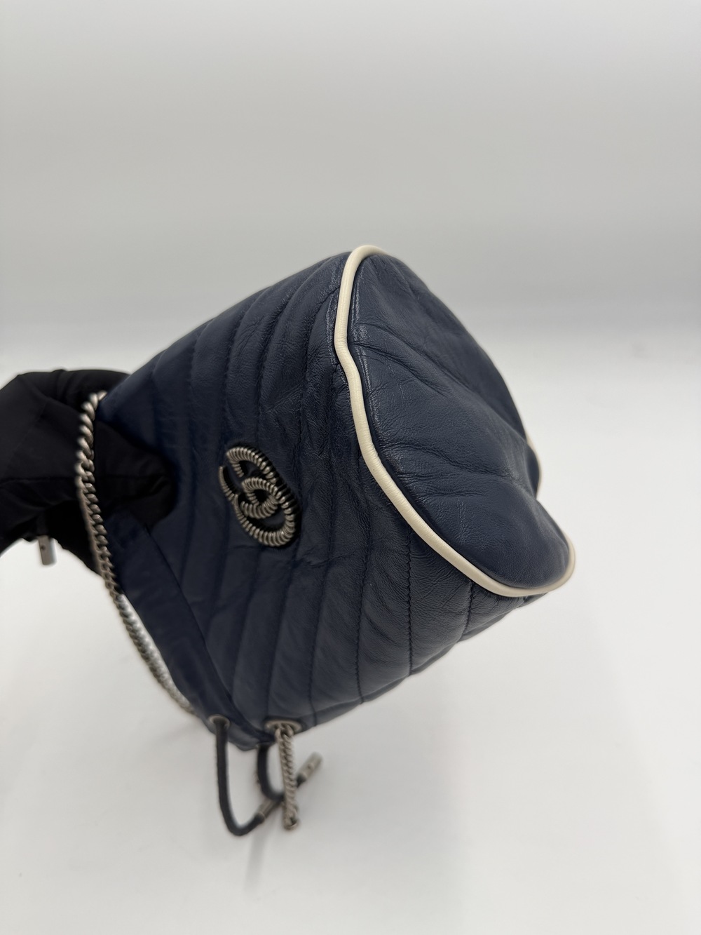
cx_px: 350
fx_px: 648
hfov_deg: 56.8
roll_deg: +3.3
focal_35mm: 24
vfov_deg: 71.6
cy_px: 468
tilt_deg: -36.9
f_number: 1.78
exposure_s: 1/507
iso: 80
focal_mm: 6.76
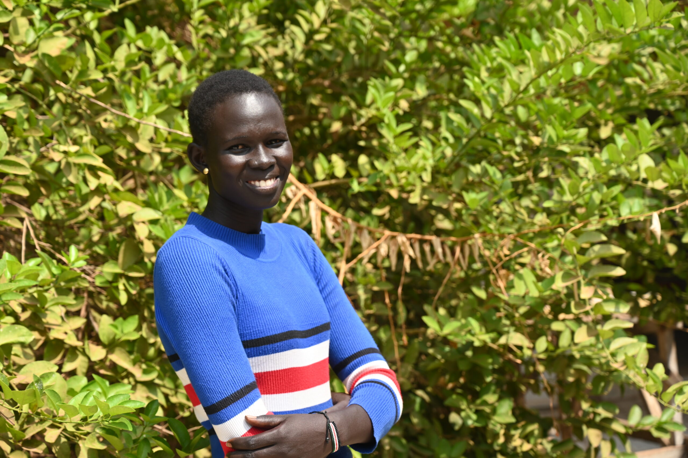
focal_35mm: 70
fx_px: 1337
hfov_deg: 28.9
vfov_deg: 19.4
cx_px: 344
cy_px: 229
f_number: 5.6
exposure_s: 1/250
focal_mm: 70
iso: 125
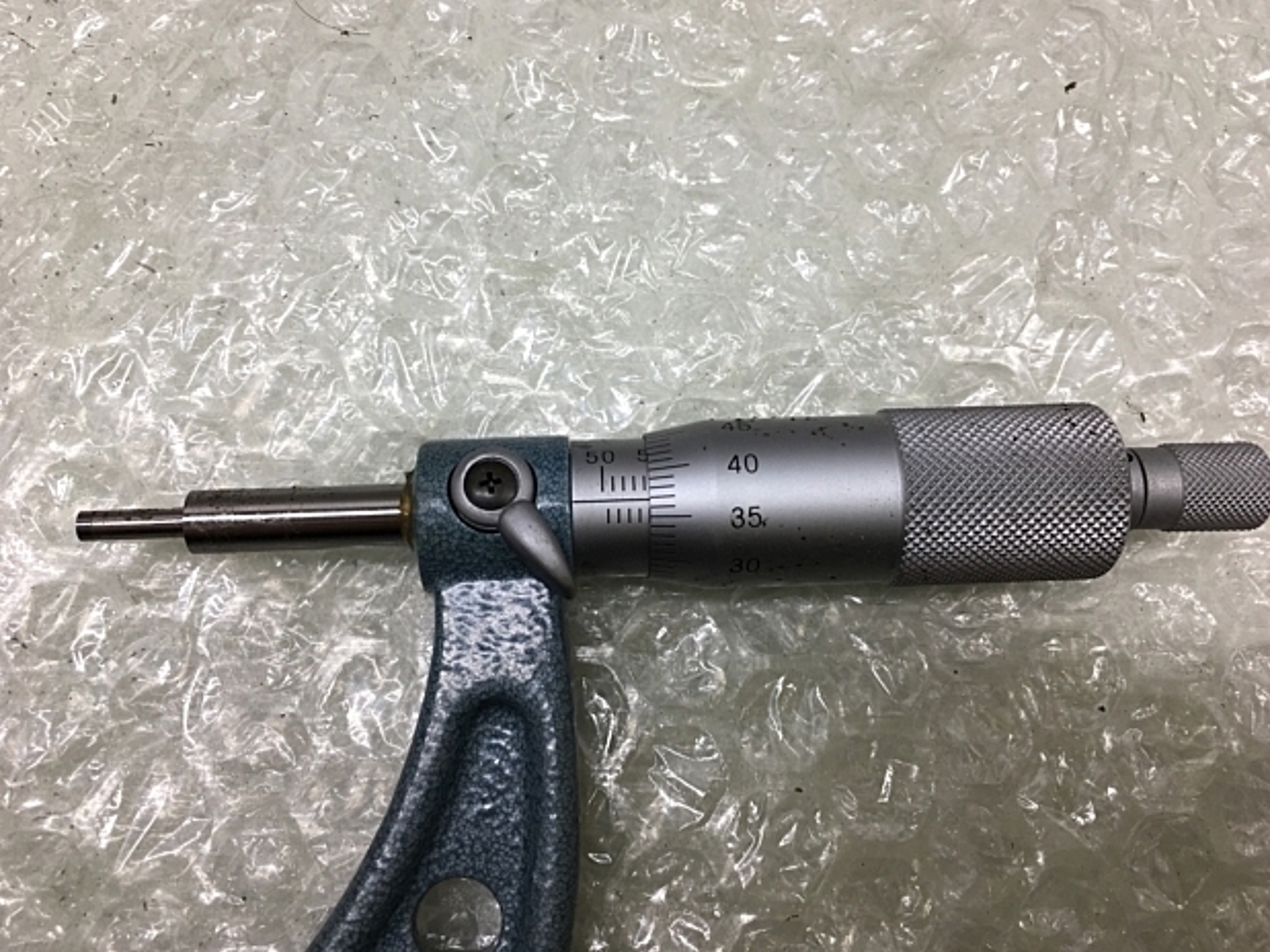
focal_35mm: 30
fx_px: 1100
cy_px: 478
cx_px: 646
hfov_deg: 60.0
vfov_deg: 46.8
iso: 25
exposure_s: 1/120
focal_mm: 4.15
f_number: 2.2
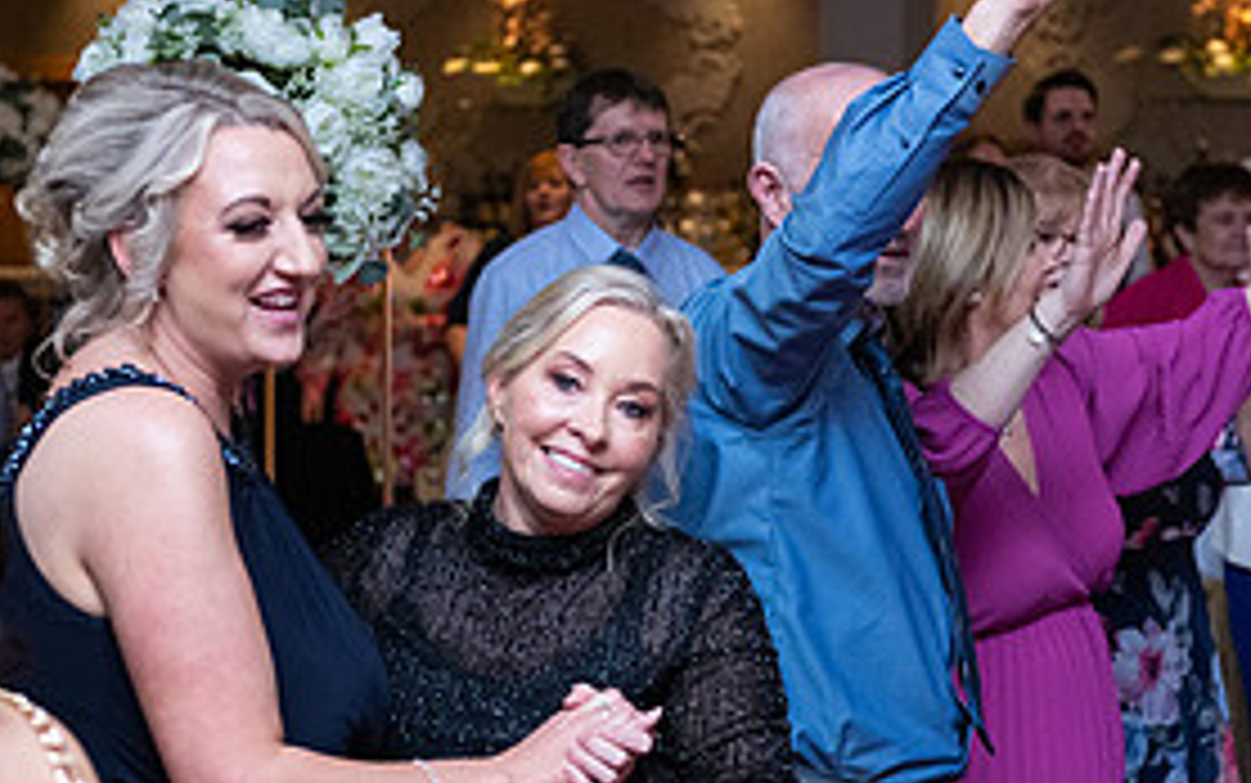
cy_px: 488
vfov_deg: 12.8
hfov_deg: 20.4
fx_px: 3479
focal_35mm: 102
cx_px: 572
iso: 1250
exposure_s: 1/160
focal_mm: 48
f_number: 3.5
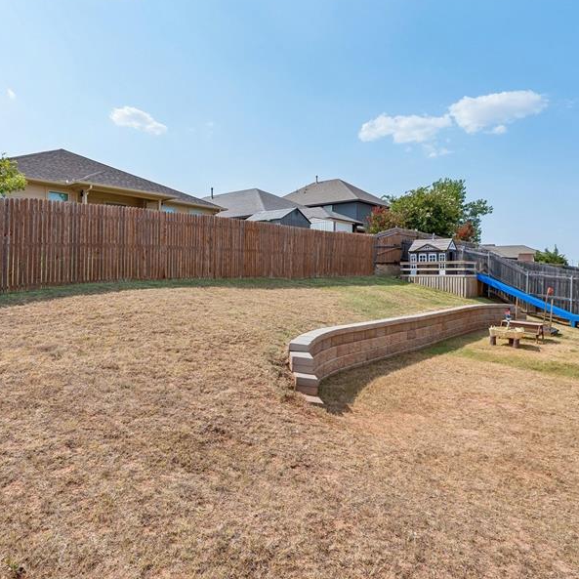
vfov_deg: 69.6
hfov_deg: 68.8
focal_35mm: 22
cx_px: 228
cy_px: 288
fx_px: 416
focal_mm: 10
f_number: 6.3
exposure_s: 1/800
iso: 100
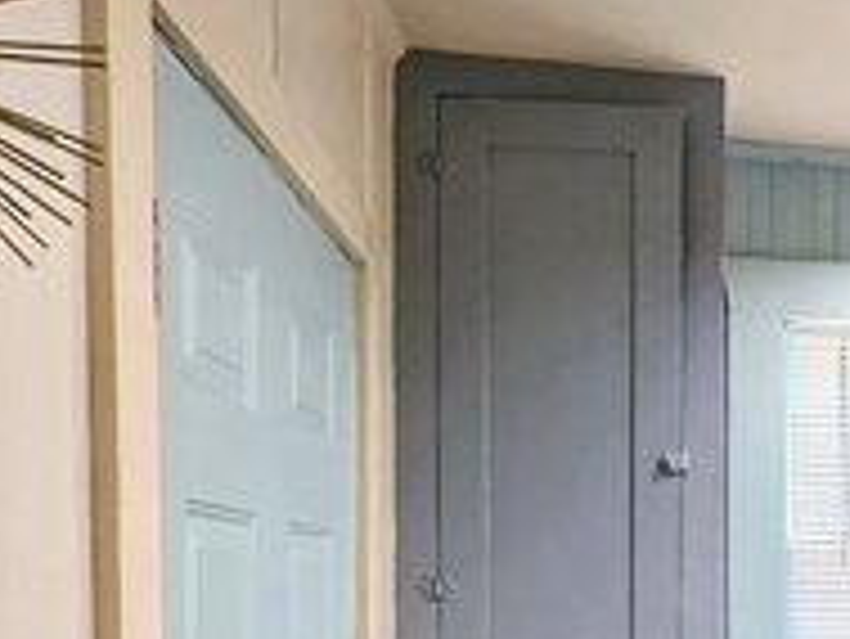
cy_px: 626
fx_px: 1081
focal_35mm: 44
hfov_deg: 37.2
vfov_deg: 30.8
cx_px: 895
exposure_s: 1/120
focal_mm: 2.2
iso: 160
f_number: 1.9
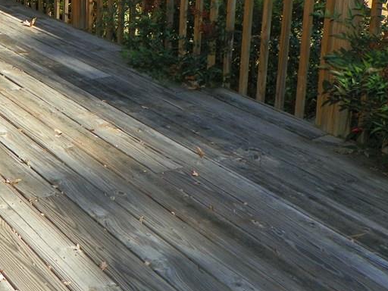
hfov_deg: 27.7
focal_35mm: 68
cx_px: 55
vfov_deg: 21.2
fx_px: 762
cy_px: 39
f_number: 4
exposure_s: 1/320
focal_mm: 6.1
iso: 64
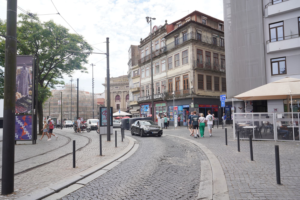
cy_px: 100
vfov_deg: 53.1
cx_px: 150
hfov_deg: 73.7
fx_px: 200
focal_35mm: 24
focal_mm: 24
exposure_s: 1/100
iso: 100
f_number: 10
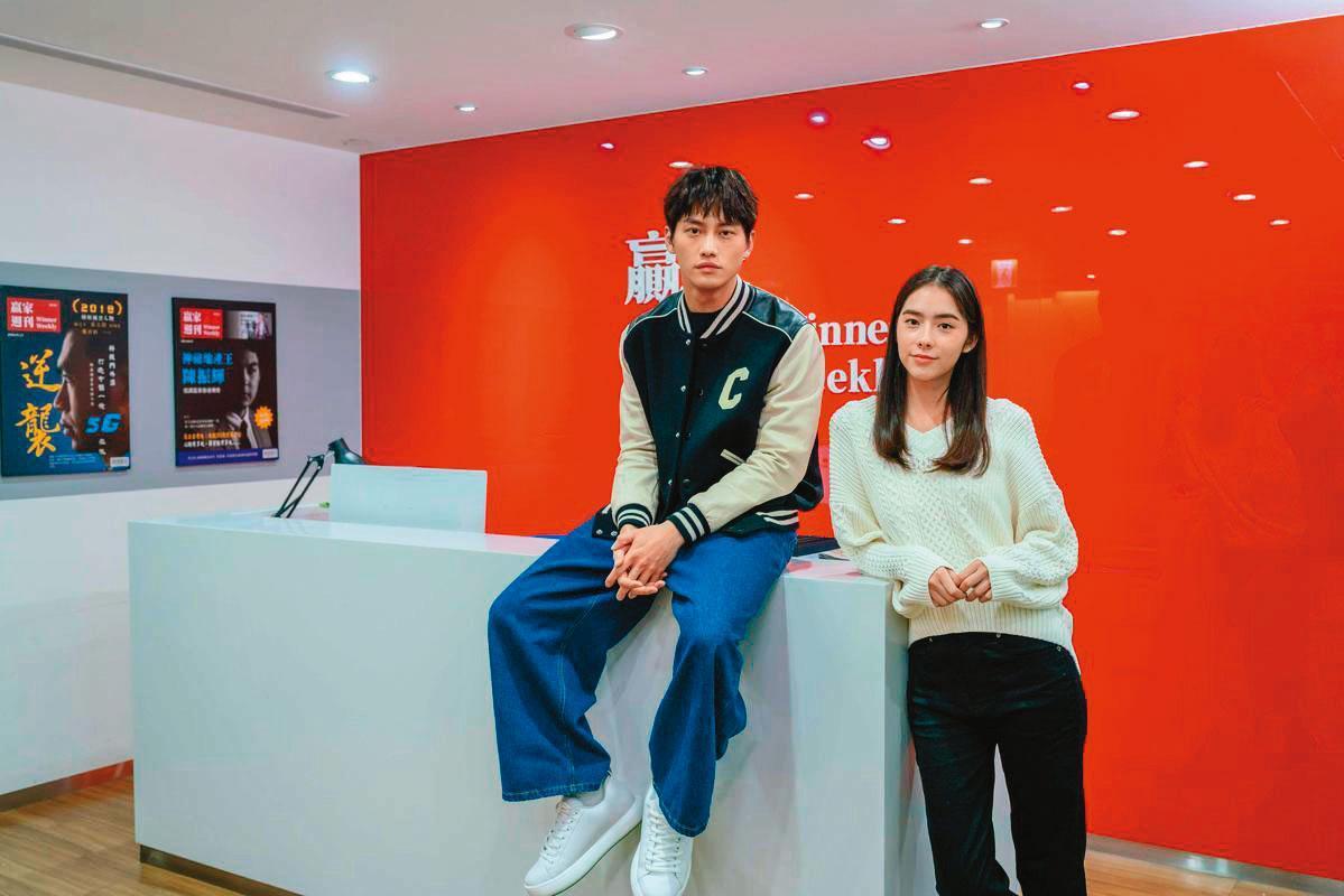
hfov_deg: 54.4
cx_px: 672
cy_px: 448
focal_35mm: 35
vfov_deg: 37.9
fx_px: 1307
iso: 1250
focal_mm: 35
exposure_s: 1/80
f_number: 4.5
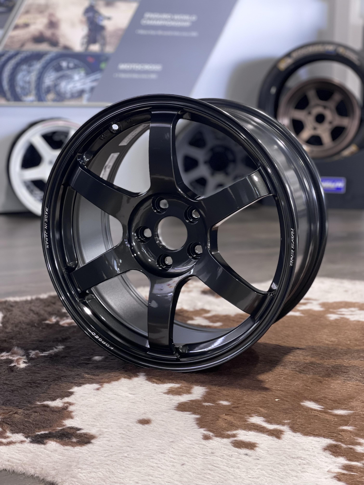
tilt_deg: -9.8
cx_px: 182
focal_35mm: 52
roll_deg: +1.0
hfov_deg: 28.0
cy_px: 242
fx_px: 729
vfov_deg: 36.8
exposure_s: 1/50
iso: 160
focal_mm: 6
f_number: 2
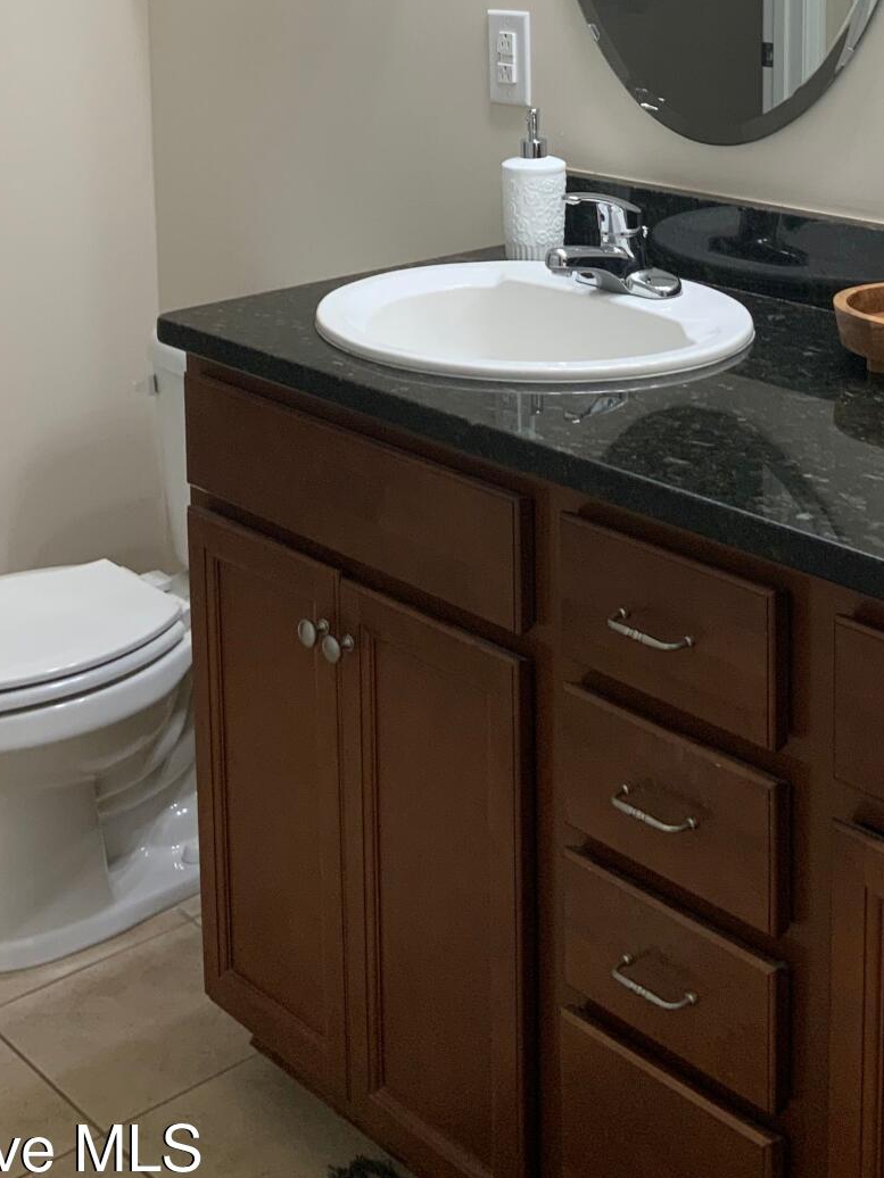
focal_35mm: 56
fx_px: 1907
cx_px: 570
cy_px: 116
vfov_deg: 32.6
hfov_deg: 26.0
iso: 40
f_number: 1.8
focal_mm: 3
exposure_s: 1/60
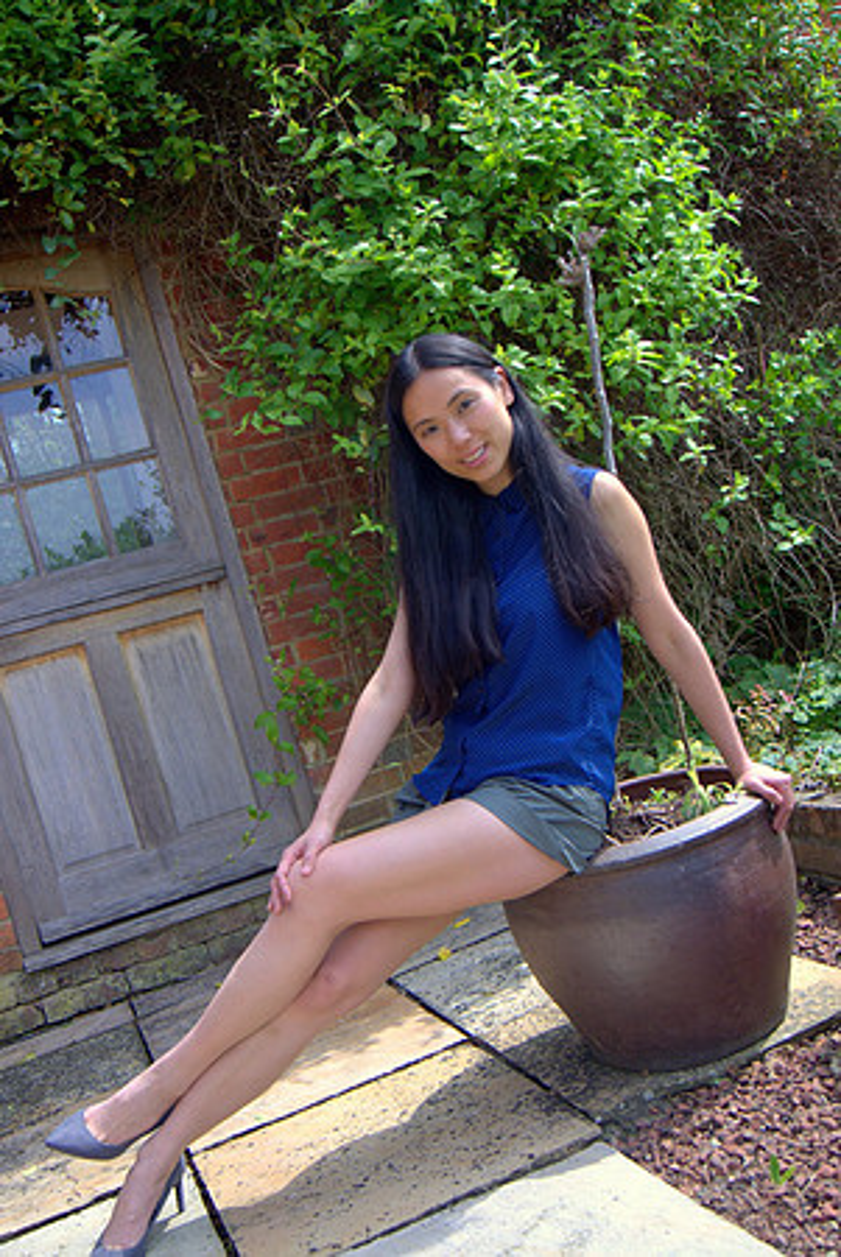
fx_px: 1259
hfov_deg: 37.0
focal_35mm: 36
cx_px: 420
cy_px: 628
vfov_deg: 53.1
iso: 125
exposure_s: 1/320
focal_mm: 24
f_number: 4
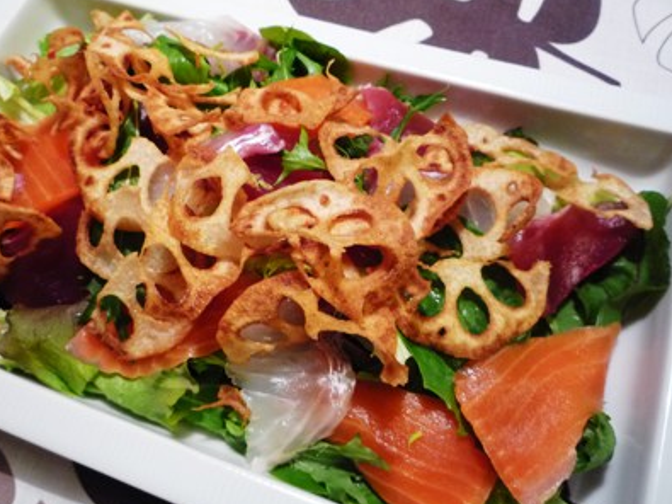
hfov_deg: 53.9
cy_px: 242
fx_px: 660
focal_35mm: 34
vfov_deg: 41.8
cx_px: 305
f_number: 3.3
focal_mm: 5.2
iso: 400
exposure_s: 1/15
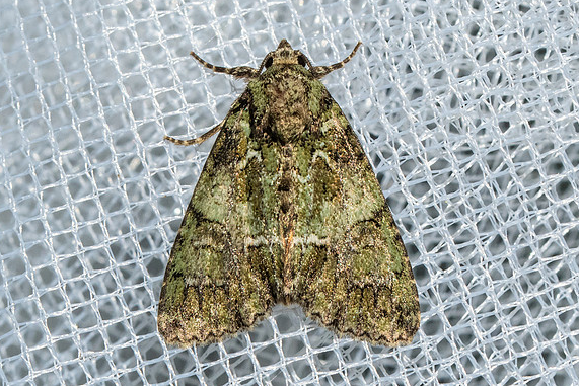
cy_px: 185
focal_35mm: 249
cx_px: 335
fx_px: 4006
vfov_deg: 5.5
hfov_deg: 8.3
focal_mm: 90
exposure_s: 1/2000
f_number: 14
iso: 800
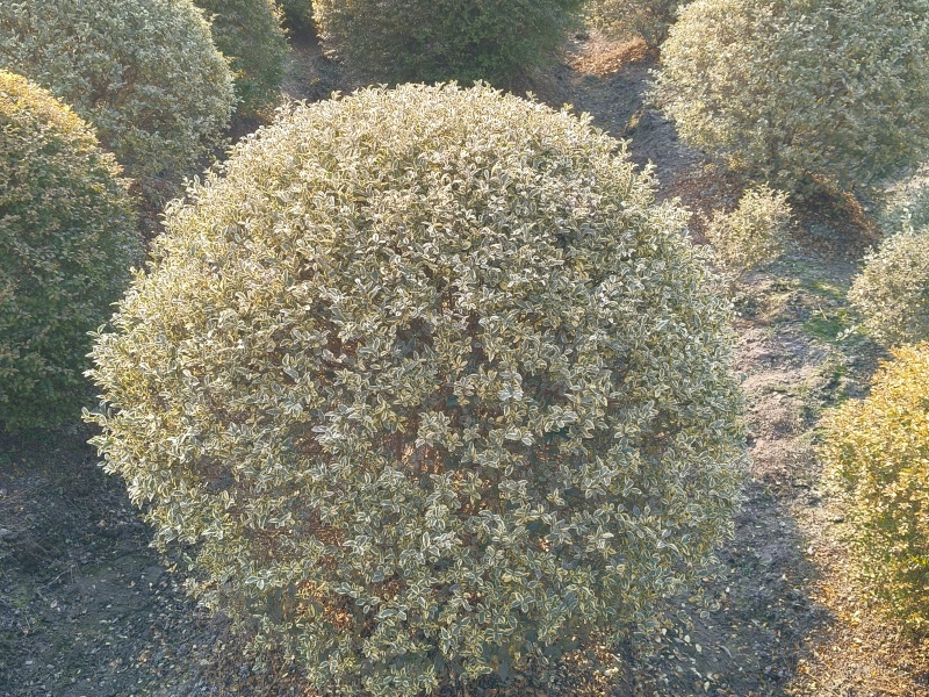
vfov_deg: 37.7
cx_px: 464
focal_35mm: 38
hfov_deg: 49.0
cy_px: 348
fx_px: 1020
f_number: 1.8
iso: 80
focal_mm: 4.84
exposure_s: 1/628
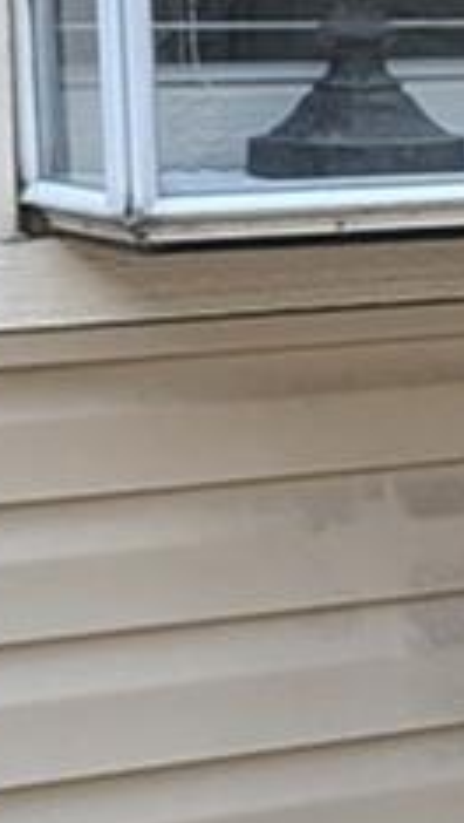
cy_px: 222
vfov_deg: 12.1
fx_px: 3885
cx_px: 2018
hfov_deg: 5.6
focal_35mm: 178
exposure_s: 1/348
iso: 41
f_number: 1.85
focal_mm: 6.81
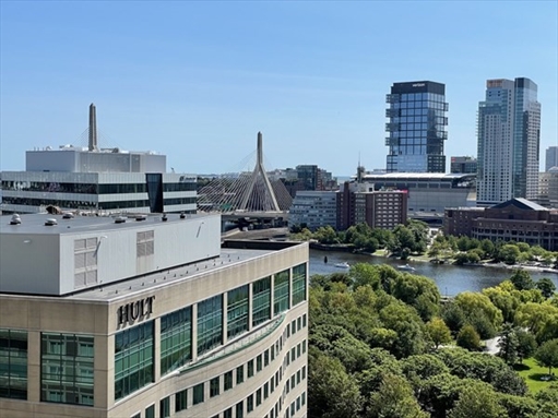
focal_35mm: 52
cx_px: 279
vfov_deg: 28.0
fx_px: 838
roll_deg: -1.0
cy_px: 209
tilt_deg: -3.4
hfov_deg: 36.8
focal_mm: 6
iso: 25
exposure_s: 1/2398
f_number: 2
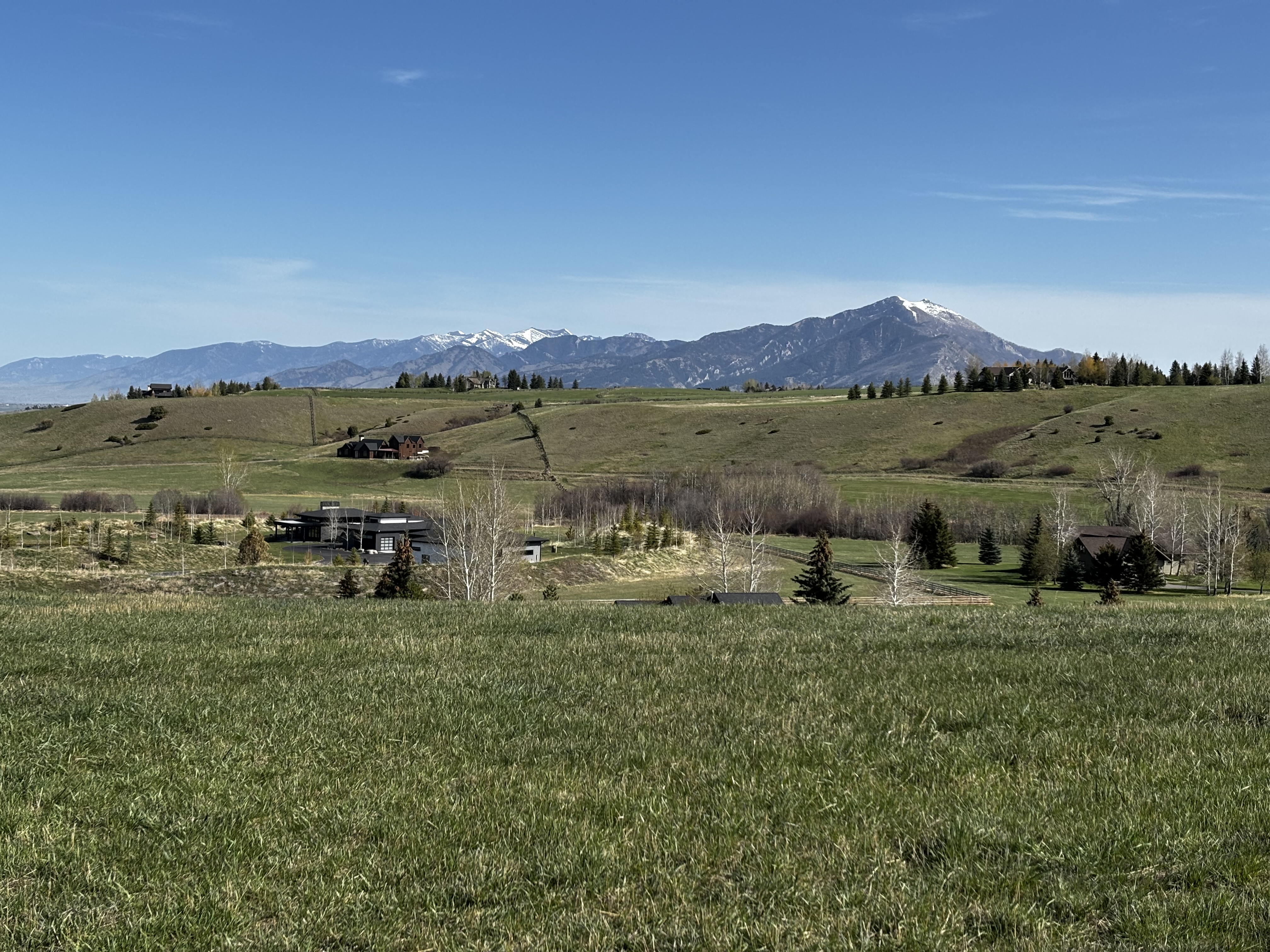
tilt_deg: -2.9
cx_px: 635
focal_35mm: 52
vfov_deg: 28.0
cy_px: 476
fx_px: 1908
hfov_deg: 36.8
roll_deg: -2.3
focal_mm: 5.96
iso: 40
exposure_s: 1/3311
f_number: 1.6
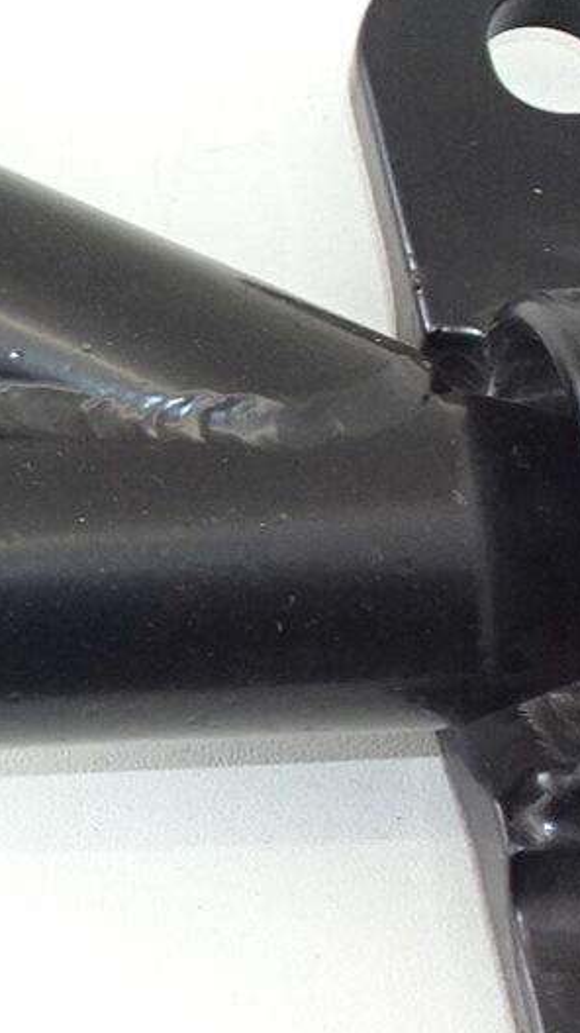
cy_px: 206
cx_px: -1166
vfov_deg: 16.8
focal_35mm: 127
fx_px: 3476
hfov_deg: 8.1
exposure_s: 1/80
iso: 80
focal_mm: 4.1
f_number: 3.5
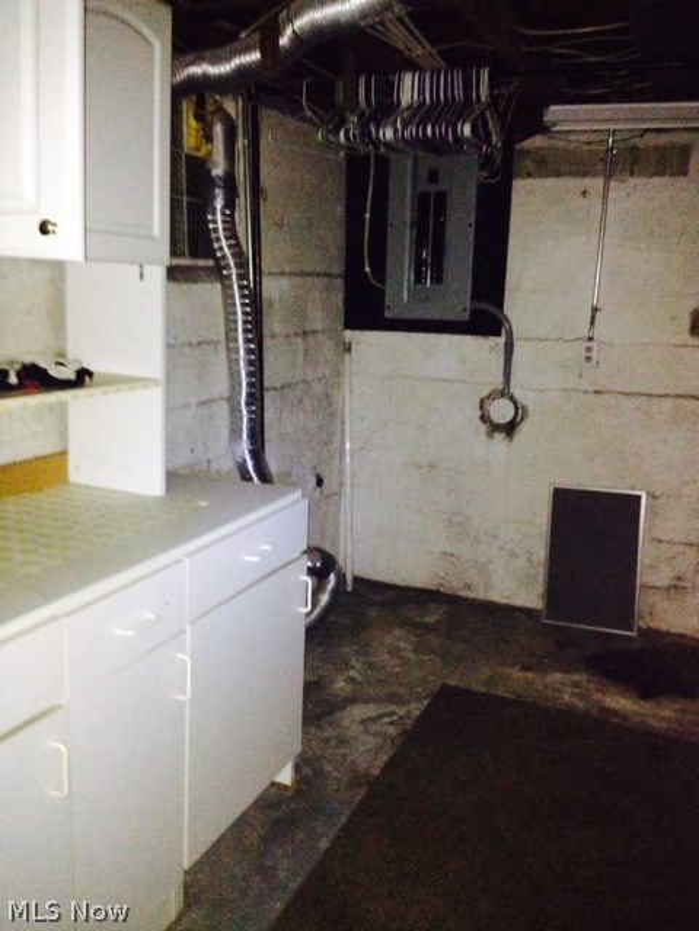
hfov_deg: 40.7
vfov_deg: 52.6
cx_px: 350
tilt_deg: -8.1
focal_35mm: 35
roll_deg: -1.2
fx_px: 942
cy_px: 466
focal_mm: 4.28
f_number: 2.4
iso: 640
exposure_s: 1/16
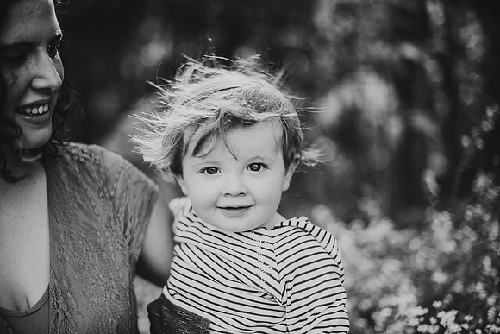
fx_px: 695
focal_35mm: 50
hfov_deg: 39.6
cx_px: 250
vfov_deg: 27.0
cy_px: 167
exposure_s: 1/1600
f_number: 1.8
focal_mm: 50
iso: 200
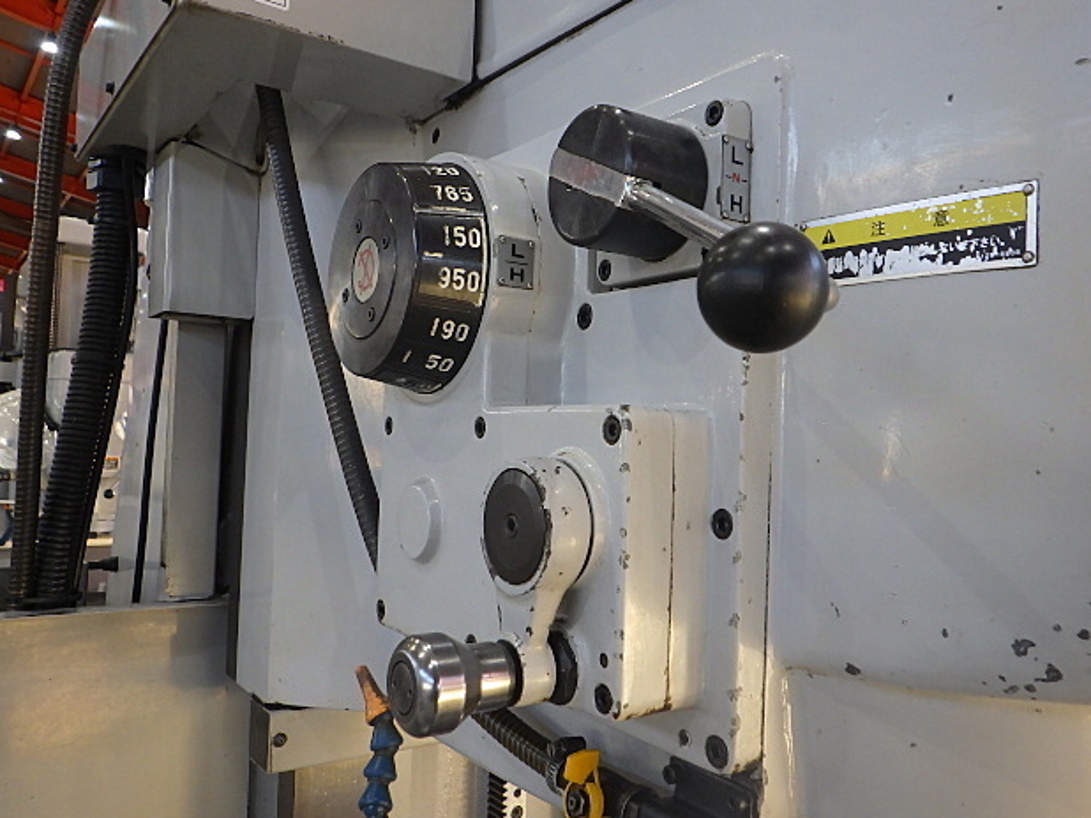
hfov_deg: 61.7
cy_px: 401
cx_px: 560
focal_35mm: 29
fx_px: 914
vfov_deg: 48.2
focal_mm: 5
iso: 400
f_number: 3.5
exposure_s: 1/45
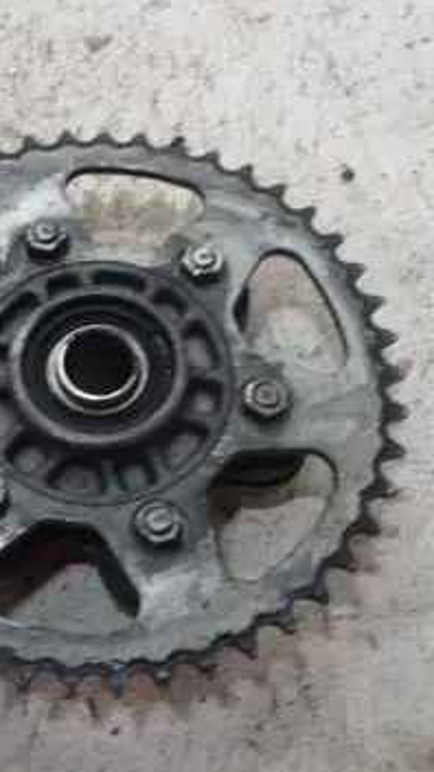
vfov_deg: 42.1
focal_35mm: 49
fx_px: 1002
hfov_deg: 24.3
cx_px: 136
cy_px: 393
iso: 125
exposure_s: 1/30
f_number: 2.8
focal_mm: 5.5
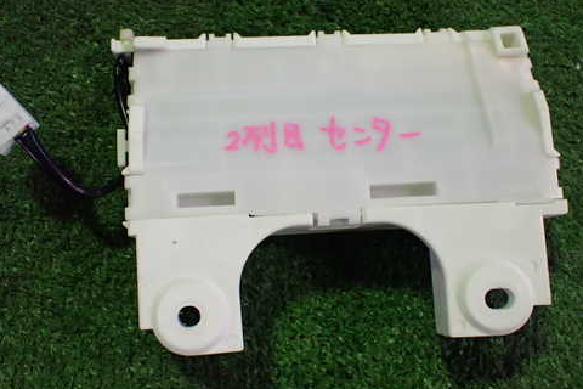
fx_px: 632
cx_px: 282
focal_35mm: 39
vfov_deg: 34.2
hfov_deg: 49.5
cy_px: 181
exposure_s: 1/125
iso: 800
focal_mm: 5.4
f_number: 2.3
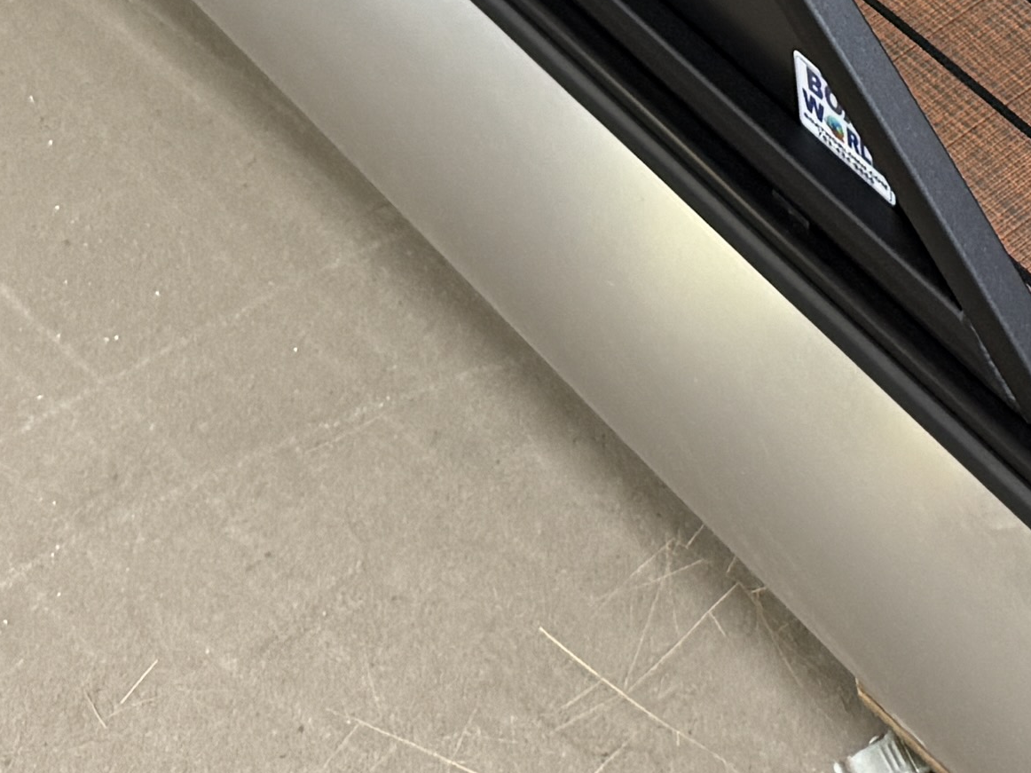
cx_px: 1027
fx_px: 3514
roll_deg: +3.9
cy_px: -936
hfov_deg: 16.4
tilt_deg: -29.9
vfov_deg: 11.0
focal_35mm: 118
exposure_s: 1/60
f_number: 1.78
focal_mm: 6.76
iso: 160
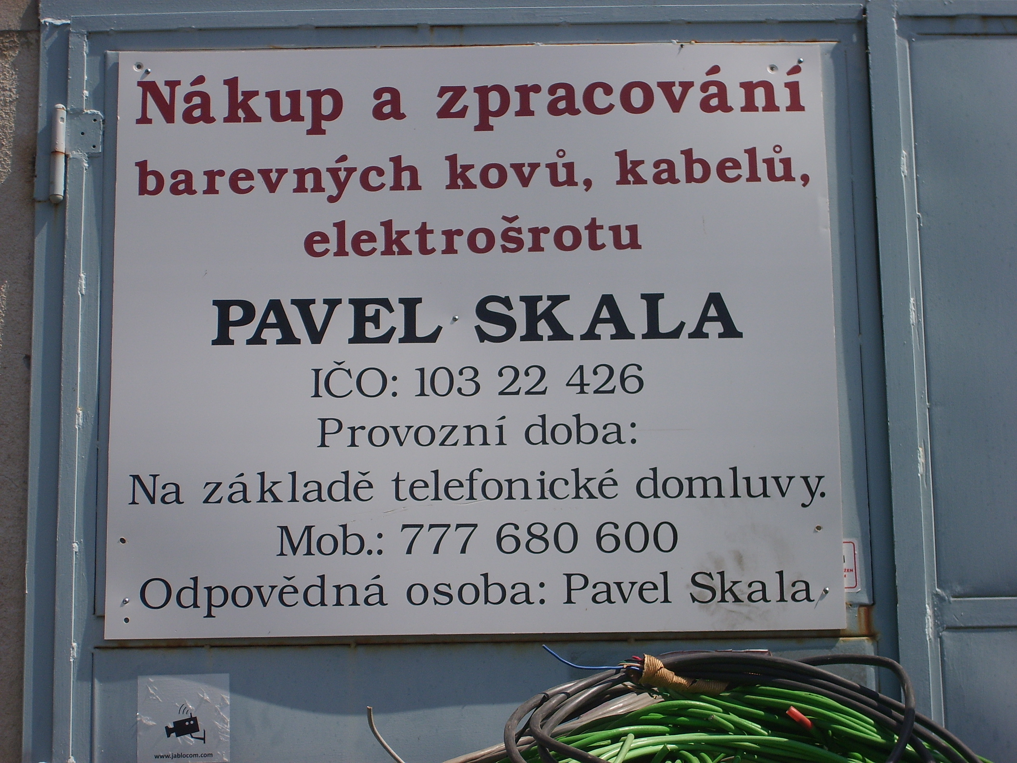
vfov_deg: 20.4
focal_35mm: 72
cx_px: 508
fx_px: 2115
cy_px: 382
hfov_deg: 27.0
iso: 50
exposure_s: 1/1000
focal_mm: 12
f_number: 3.9
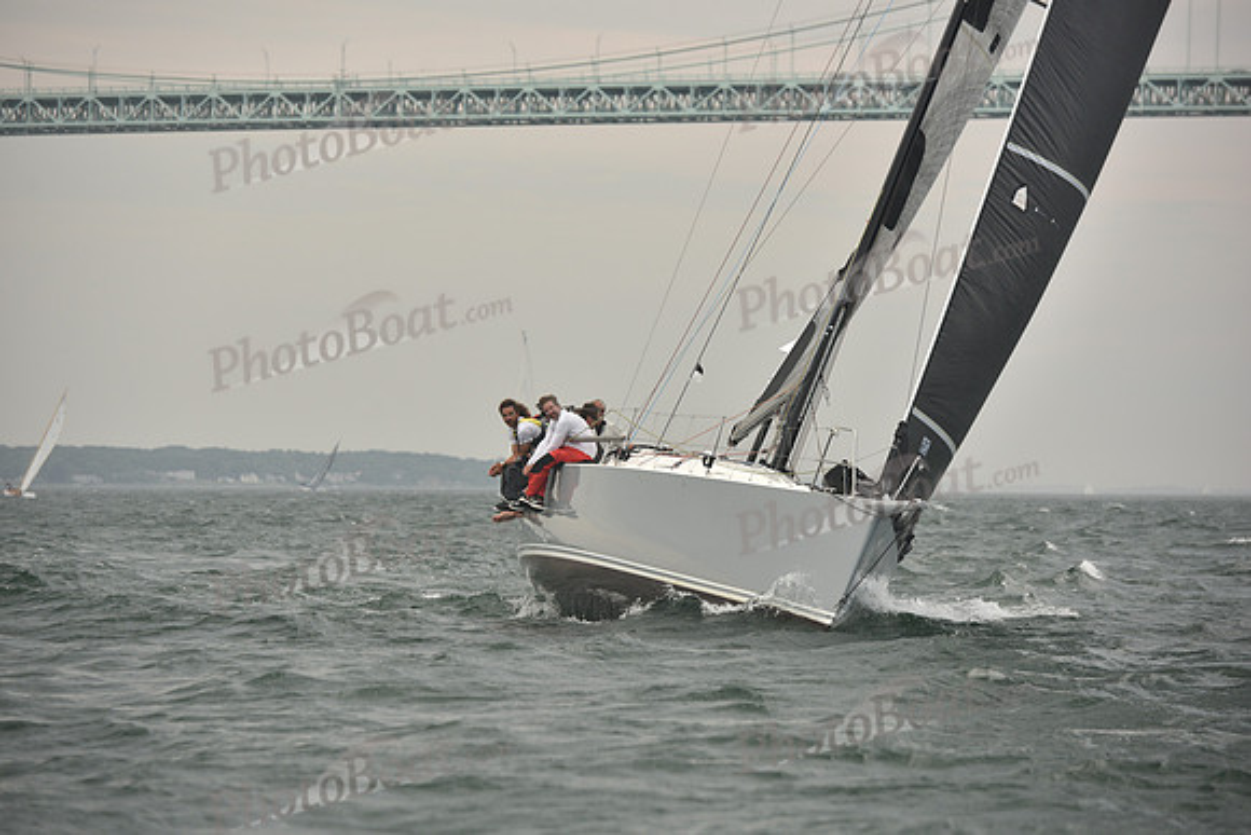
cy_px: 418
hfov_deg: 12.4
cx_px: 626
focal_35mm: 165
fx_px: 5735
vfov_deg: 8.3
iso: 250
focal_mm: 165
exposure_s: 1/500
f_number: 5
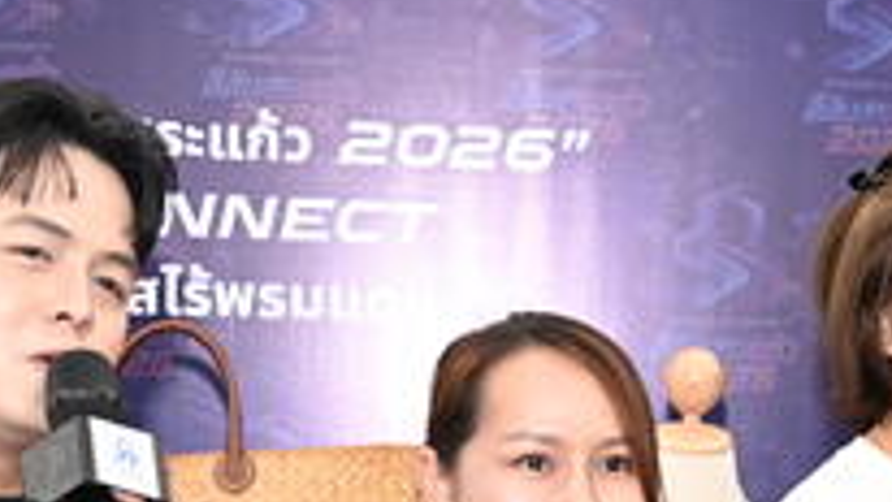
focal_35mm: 161
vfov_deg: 7.5
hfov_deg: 12.5
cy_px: 649
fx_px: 3798
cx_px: 1494
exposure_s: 1/125
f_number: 4.5
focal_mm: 31.5
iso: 320
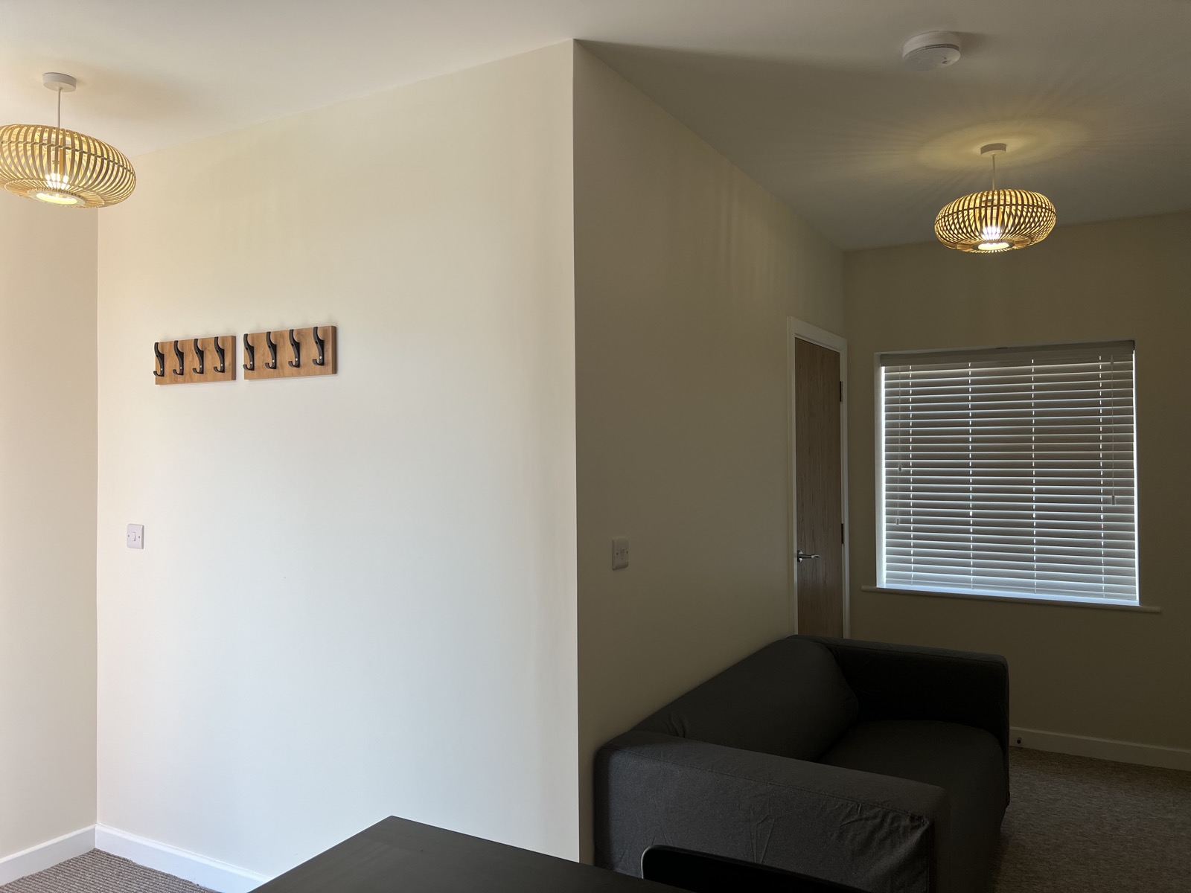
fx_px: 895
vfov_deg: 53.1
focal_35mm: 26
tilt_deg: +0.7
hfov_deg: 67.3
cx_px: 596
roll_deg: +0.8
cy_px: 446
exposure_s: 1/355
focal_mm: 5.7
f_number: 1.5
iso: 50
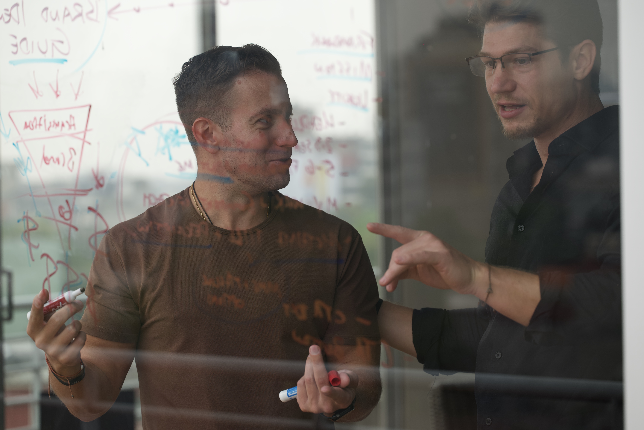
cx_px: 322
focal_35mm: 105
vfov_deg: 13.1
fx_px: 1879
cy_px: 215
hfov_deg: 19.4
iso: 160
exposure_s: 1/320
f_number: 4.5
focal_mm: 105
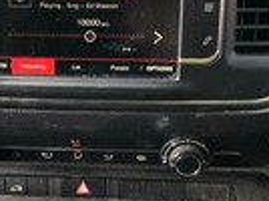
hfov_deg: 26.6
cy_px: 92
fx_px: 566
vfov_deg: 20.1
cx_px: 92
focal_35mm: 73
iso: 40
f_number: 1.8
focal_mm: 4
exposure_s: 1/95
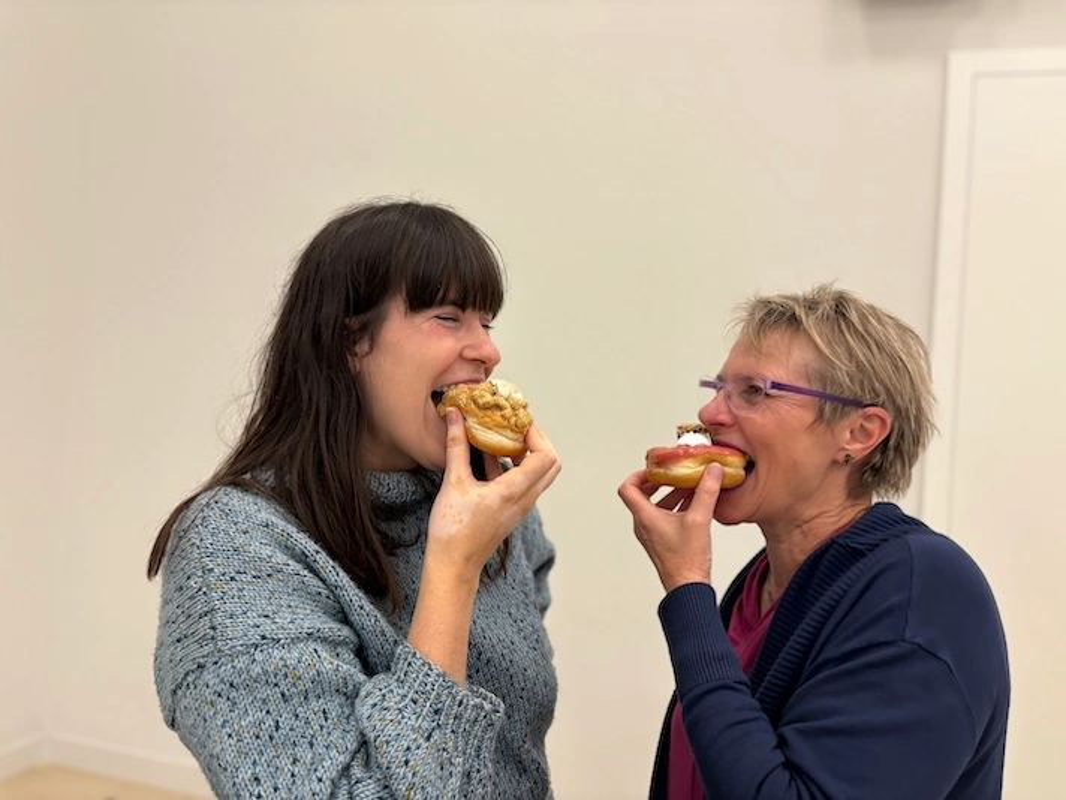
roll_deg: -3.6
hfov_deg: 67.3
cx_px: 533
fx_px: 801
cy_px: 400
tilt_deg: +2.4
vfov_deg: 53.1
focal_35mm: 26
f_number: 1.6
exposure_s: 1/56
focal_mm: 5.96
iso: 200
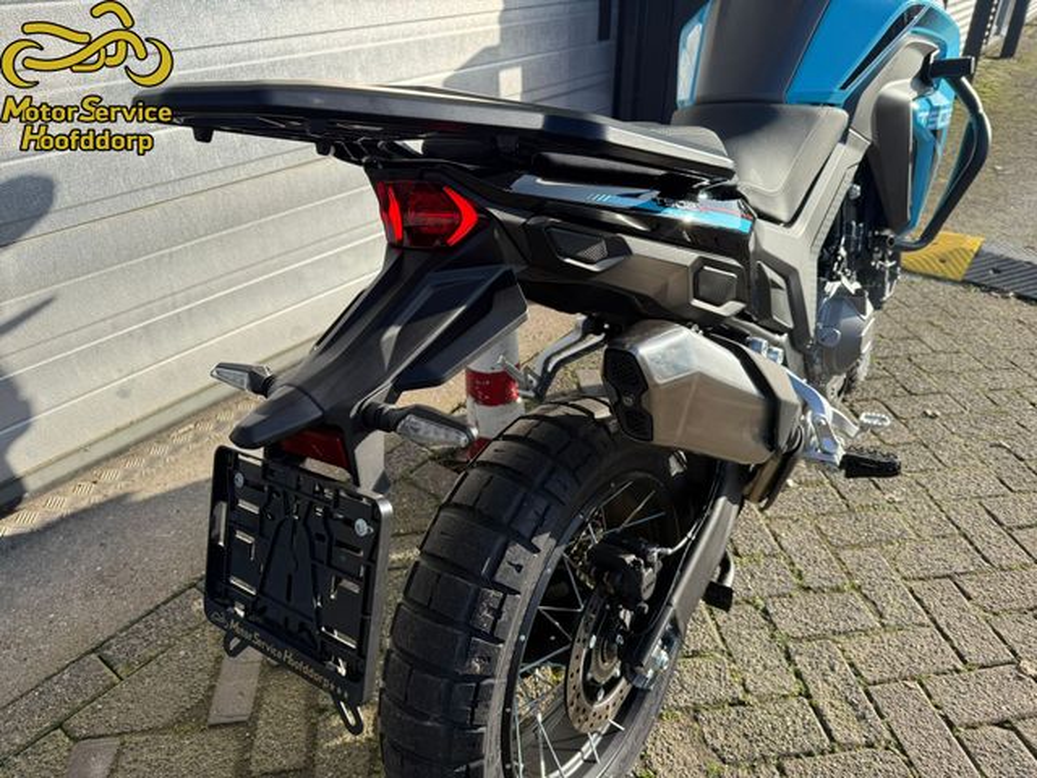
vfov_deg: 56.8
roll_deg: +2.0
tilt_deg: -29.6
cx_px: 518
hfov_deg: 71.6
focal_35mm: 24
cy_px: 389
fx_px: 719
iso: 80
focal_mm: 6.76
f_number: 1.78
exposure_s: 1/1653
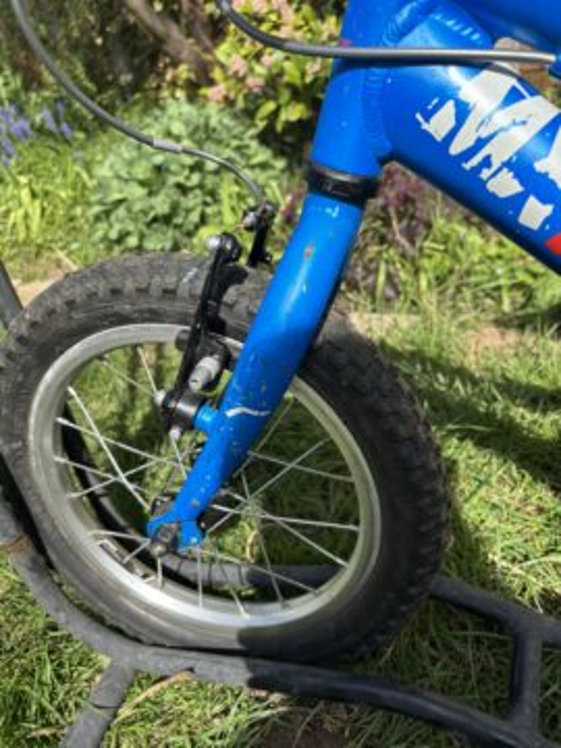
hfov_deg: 53.1
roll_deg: +10.0
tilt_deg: -29.5
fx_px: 562
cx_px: 280
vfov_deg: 67.3
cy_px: 374
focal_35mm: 26
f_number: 1.6
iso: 50
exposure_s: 1/1311
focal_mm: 5.96
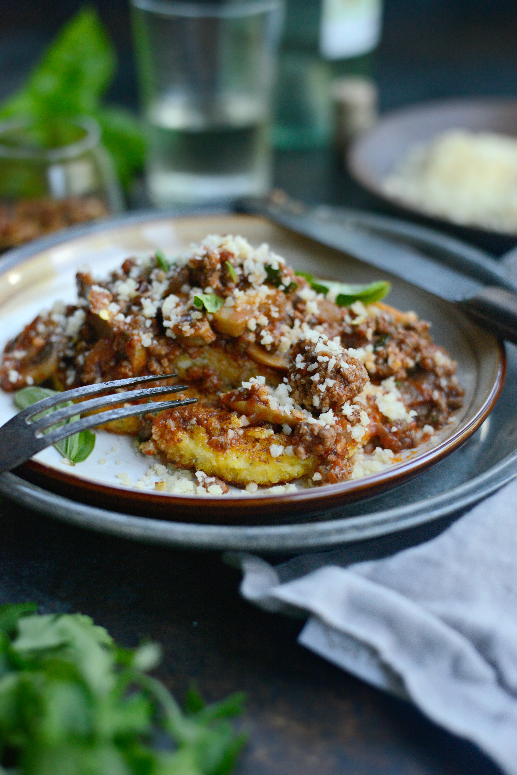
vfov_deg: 39.6
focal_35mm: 50
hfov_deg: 27.0
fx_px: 1076
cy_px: 388
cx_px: 258
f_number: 2.8
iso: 3200
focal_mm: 50
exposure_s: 1/1250
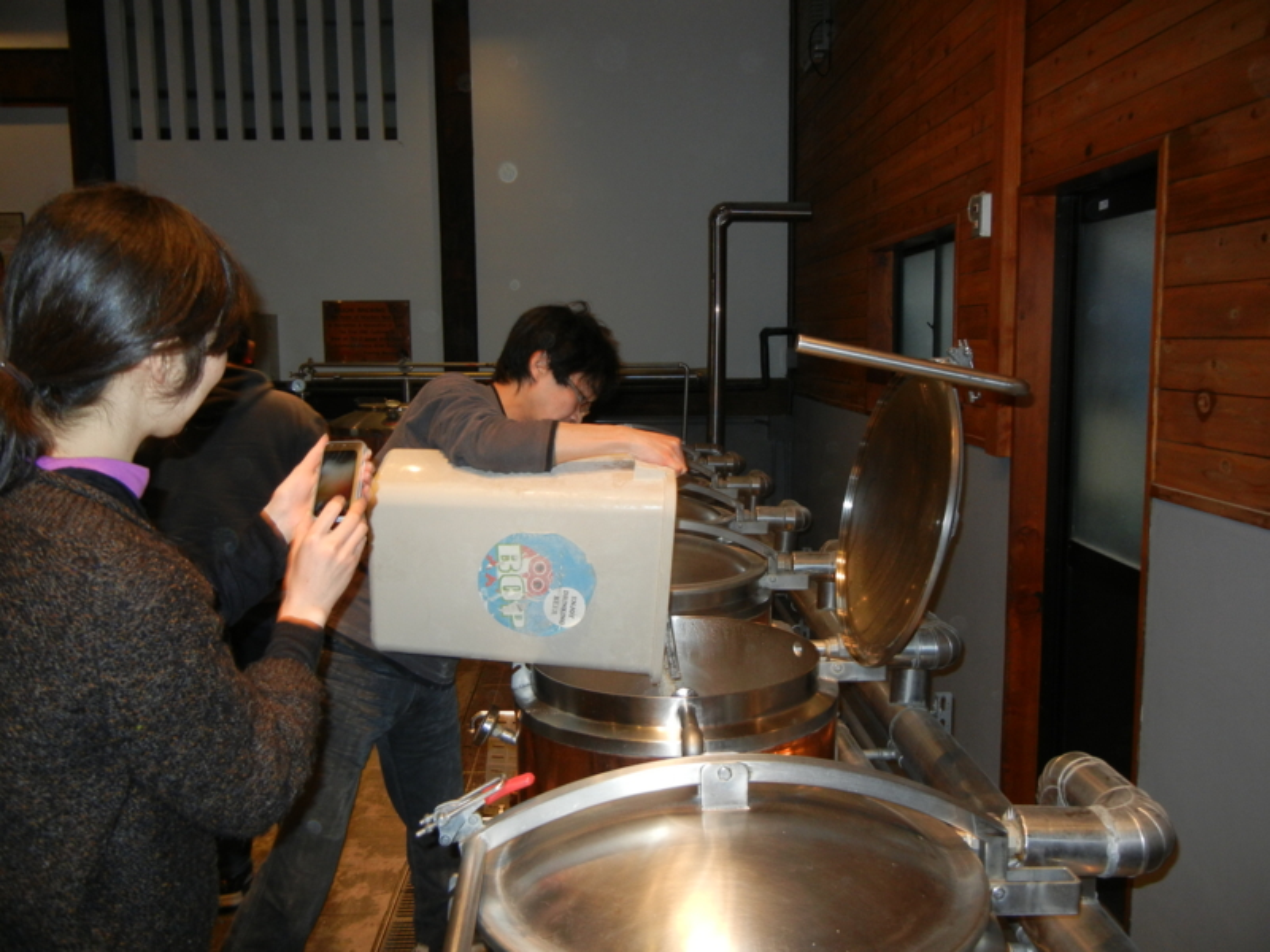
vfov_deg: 46.8
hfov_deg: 60.0
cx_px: 635
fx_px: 1101
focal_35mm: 30
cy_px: 476
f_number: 3.5
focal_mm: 5.4
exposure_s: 1/30
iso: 200
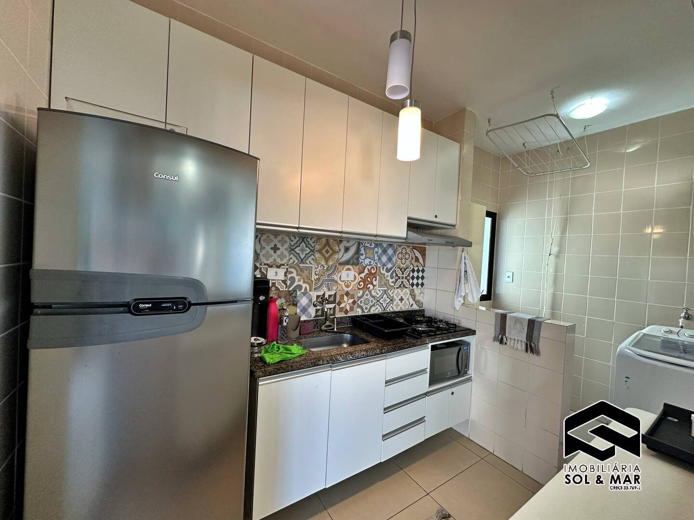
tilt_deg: -1.1
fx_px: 281
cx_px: 347
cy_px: 260
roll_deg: -3.2
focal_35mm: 14
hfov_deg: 102.1
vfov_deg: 85.7
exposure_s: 1/120
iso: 250
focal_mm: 2.22
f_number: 2.2
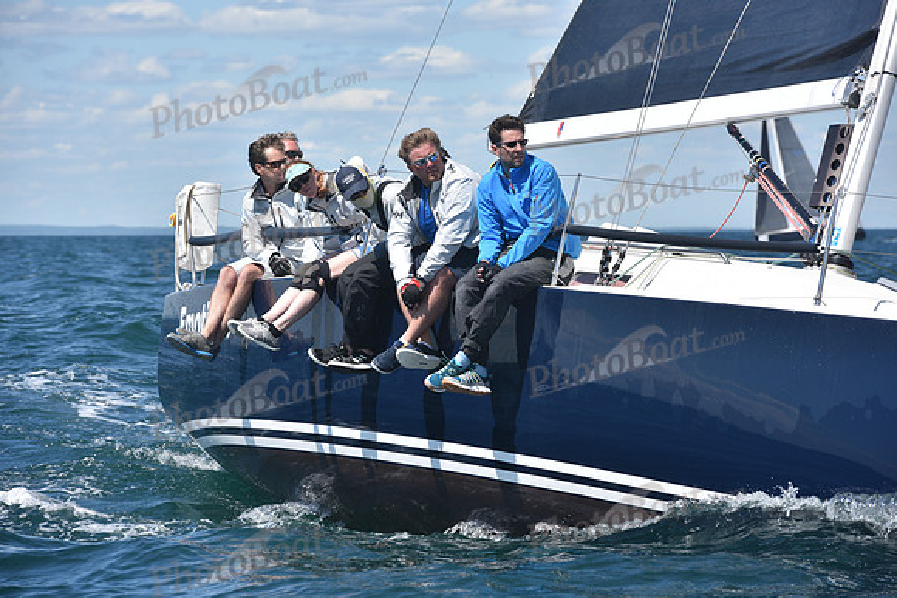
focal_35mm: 195
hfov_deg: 10.5
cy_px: 299
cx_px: 448
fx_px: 4860
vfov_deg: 7.0
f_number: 9
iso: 250
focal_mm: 195
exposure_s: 1/800
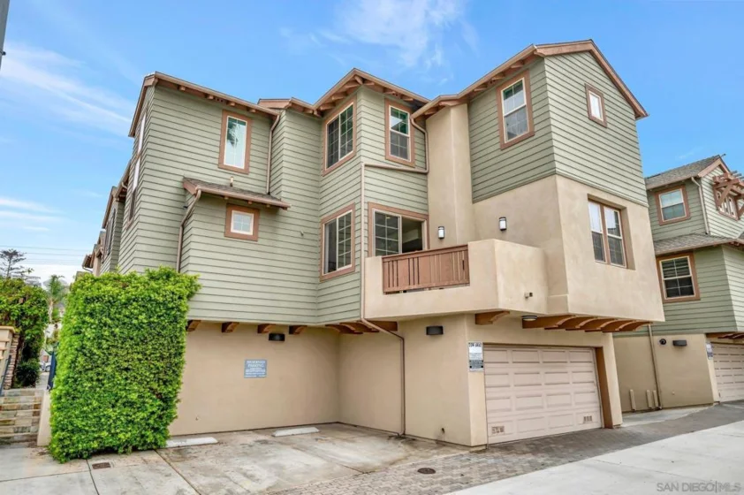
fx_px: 444
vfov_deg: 58.3
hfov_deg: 79.9
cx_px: 372
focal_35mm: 22
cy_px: 248
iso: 400
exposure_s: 1/1000
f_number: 8
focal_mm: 21.5
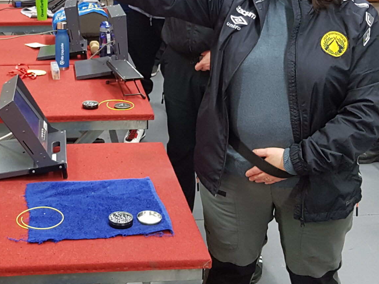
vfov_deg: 24.8
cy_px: 53
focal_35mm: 58
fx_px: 635
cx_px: 128
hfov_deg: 33.0
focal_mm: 4.2
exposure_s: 1/50
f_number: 1.7
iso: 160
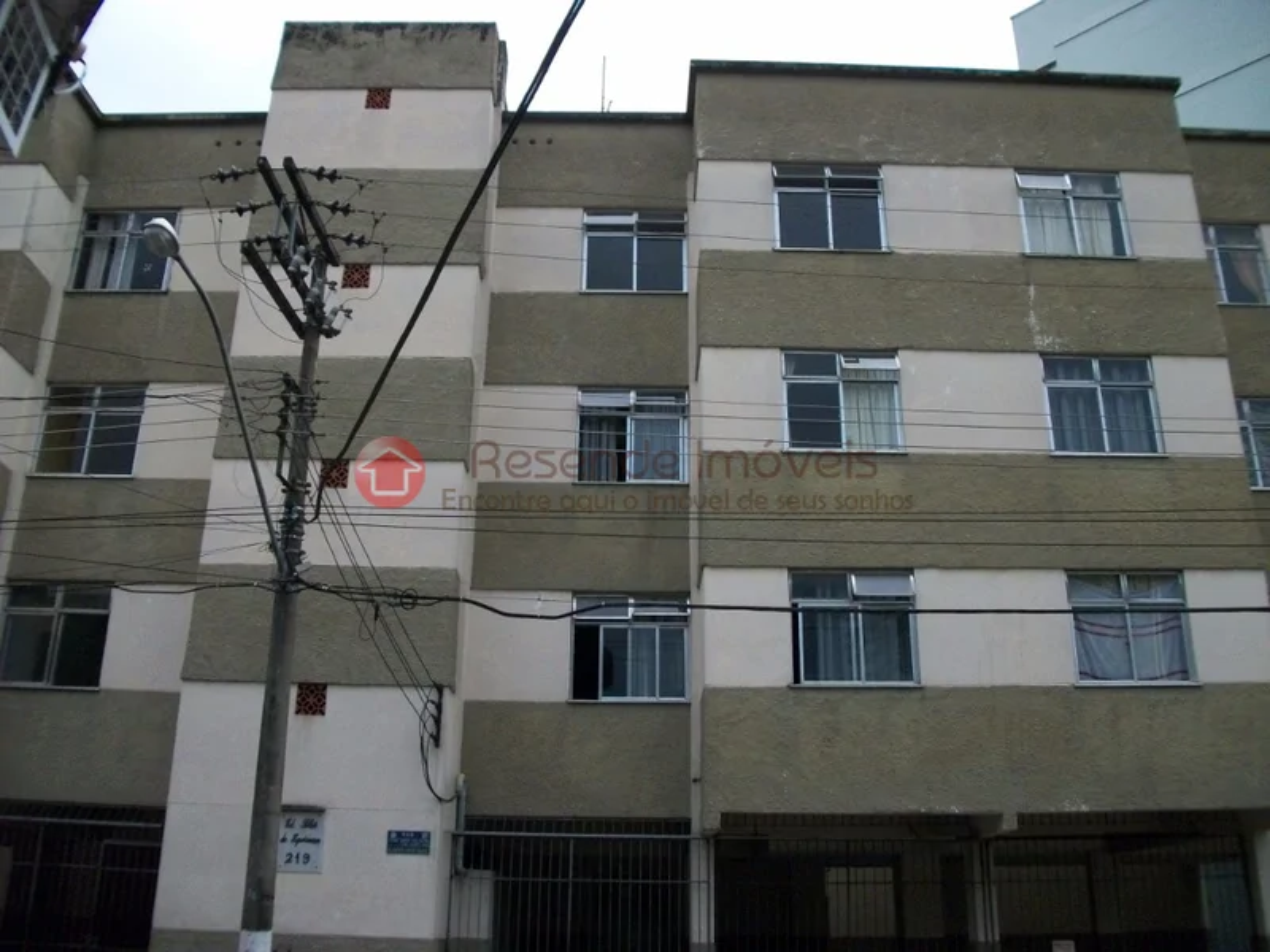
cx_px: 635
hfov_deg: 56.8
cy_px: 476
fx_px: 1174
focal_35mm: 32
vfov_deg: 44.2
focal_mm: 5.7
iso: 283
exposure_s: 1/500
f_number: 2.9
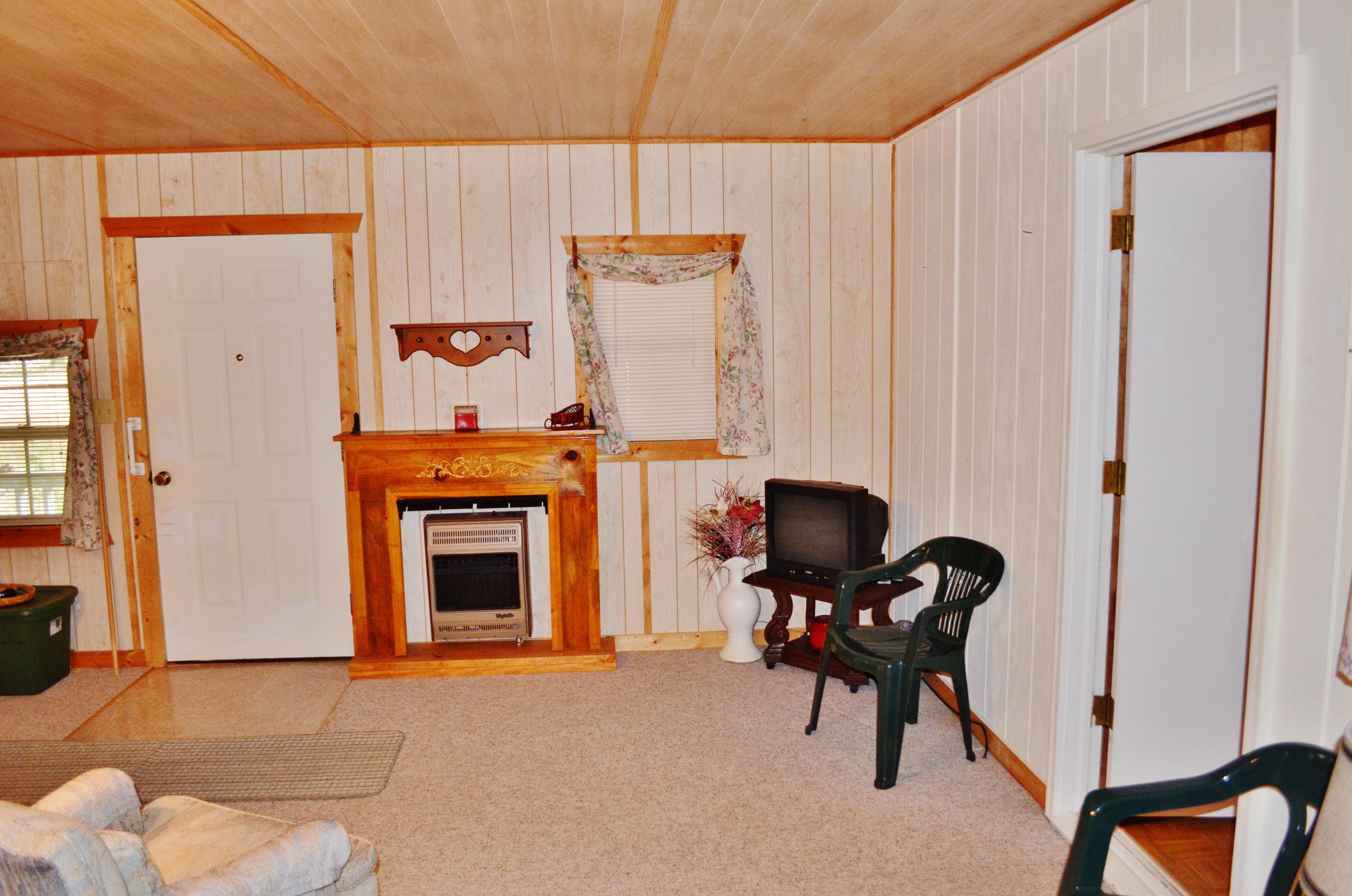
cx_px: 676
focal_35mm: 27
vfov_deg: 47.7
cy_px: 448
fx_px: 1012
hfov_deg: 67.5
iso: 800
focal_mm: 18
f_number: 3.5
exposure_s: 1/60
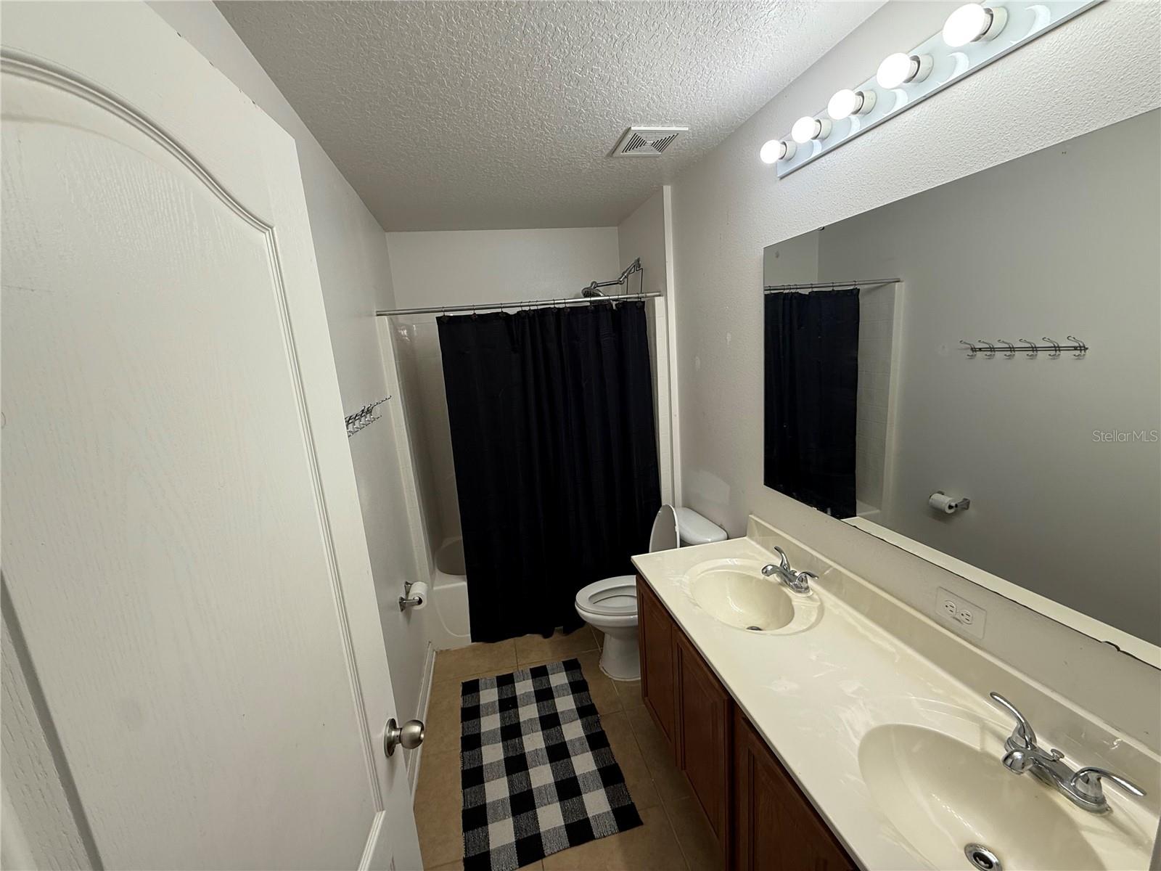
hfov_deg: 102.1
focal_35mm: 14
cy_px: 436
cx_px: 580
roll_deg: +5.0
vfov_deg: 85.7
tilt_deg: -11.2
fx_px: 470
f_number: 2.2
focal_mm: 2.22
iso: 100
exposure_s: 1/120
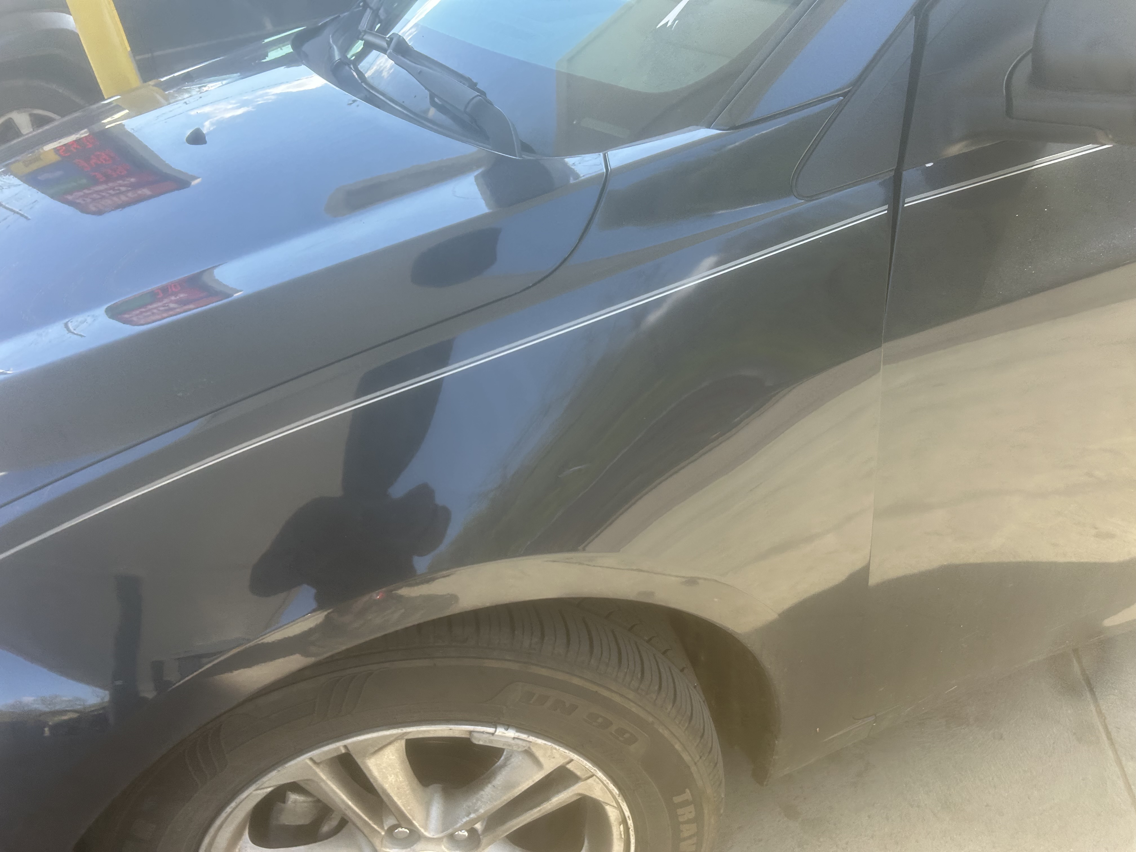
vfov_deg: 53.1
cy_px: 426
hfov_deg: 67.3
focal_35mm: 26
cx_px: 568
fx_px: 853
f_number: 1.5
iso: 50
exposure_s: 1/371
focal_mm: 5.7
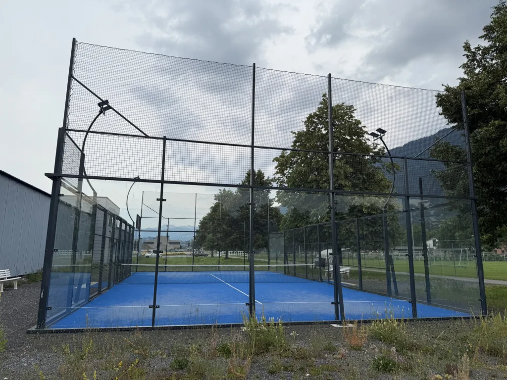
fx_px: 352
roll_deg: -0.8
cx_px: 254
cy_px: 190
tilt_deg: +9.9
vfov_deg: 56.8
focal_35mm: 24
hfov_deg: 71.6
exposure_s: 1/3145
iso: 80
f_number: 1.78
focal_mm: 6.76
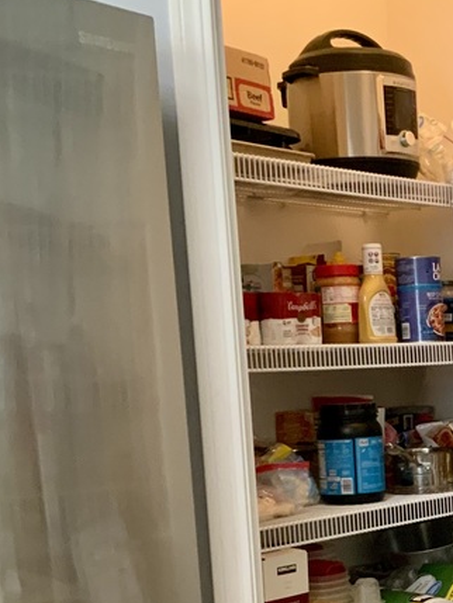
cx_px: 485
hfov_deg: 19.4
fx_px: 1273
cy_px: 550
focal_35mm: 73
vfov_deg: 25.8
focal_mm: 3
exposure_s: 1/60
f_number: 1.8
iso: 200
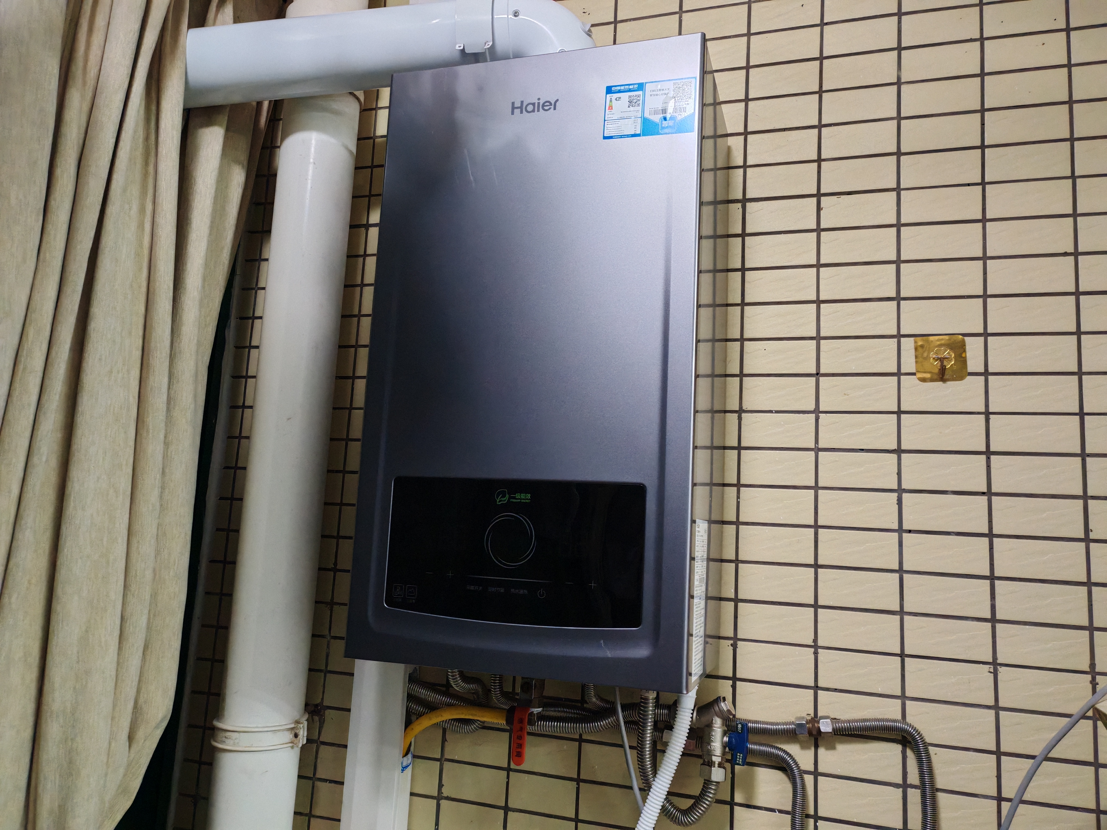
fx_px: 863
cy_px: 415
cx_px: 554
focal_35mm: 27
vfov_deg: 51.4
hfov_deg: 65.3
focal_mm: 5.52
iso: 1250
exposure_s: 1/50
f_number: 1.95
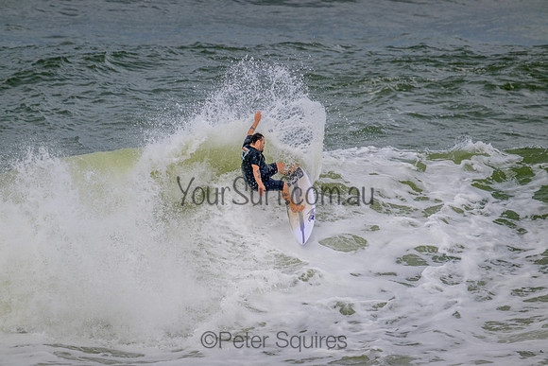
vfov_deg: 1.7
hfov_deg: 2.6
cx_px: 274
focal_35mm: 800
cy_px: 183
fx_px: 12180
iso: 450
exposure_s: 1/2000
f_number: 11
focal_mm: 800
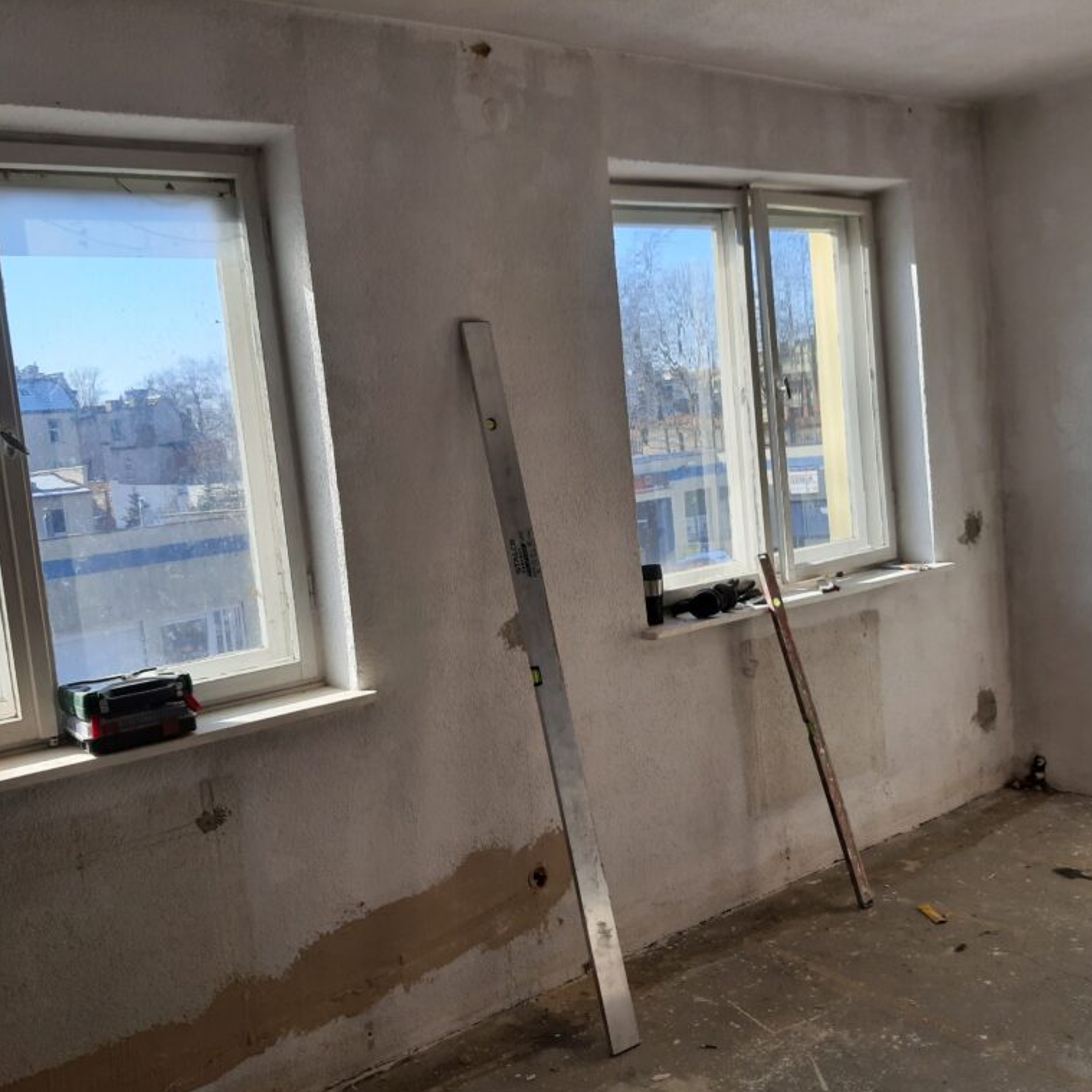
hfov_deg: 52.5
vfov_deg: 52.5
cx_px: 550
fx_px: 1106
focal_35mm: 31
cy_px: 548
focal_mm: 3.92
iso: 40
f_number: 1.7
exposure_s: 1/583
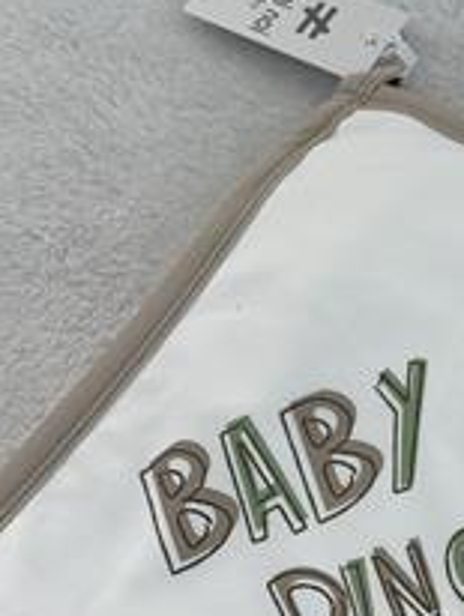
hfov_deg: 22.9
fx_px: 1106
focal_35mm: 62
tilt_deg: -75.8
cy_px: 686
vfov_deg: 28.2
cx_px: 452
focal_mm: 6.86
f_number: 1.78
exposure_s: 1/100
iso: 64
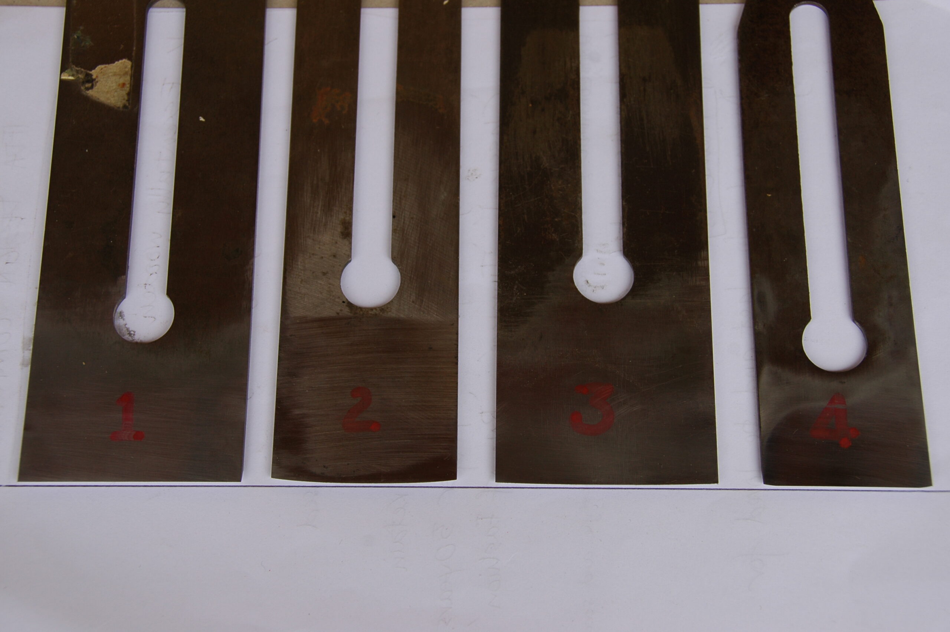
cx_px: 475
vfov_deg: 20.6
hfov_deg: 30.5
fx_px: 1740
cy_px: 316
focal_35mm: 66
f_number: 7.1
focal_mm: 44
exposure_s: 1/60
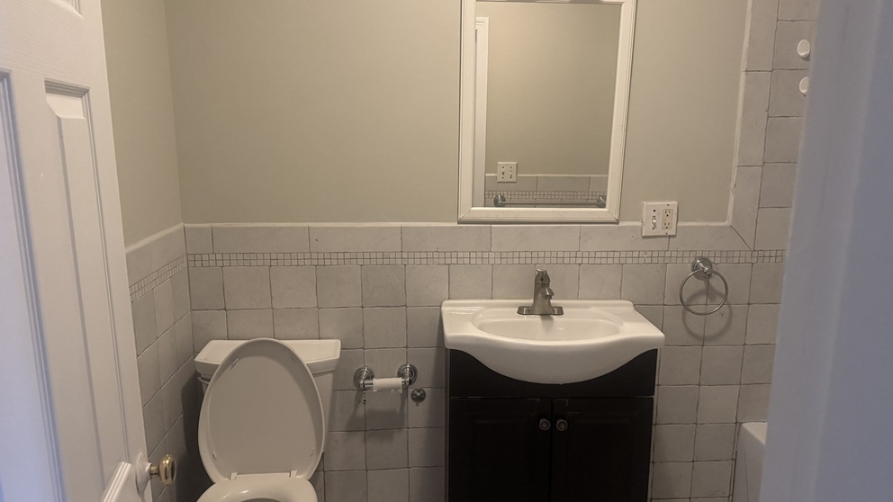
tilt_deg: -12.6
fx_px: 639
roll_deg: +0.1
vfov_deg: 42.9
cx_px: 455
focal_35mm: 27
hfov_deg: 69.9
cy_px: 264
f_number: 1.78
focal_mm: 6.76
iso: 800
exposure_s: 1/40
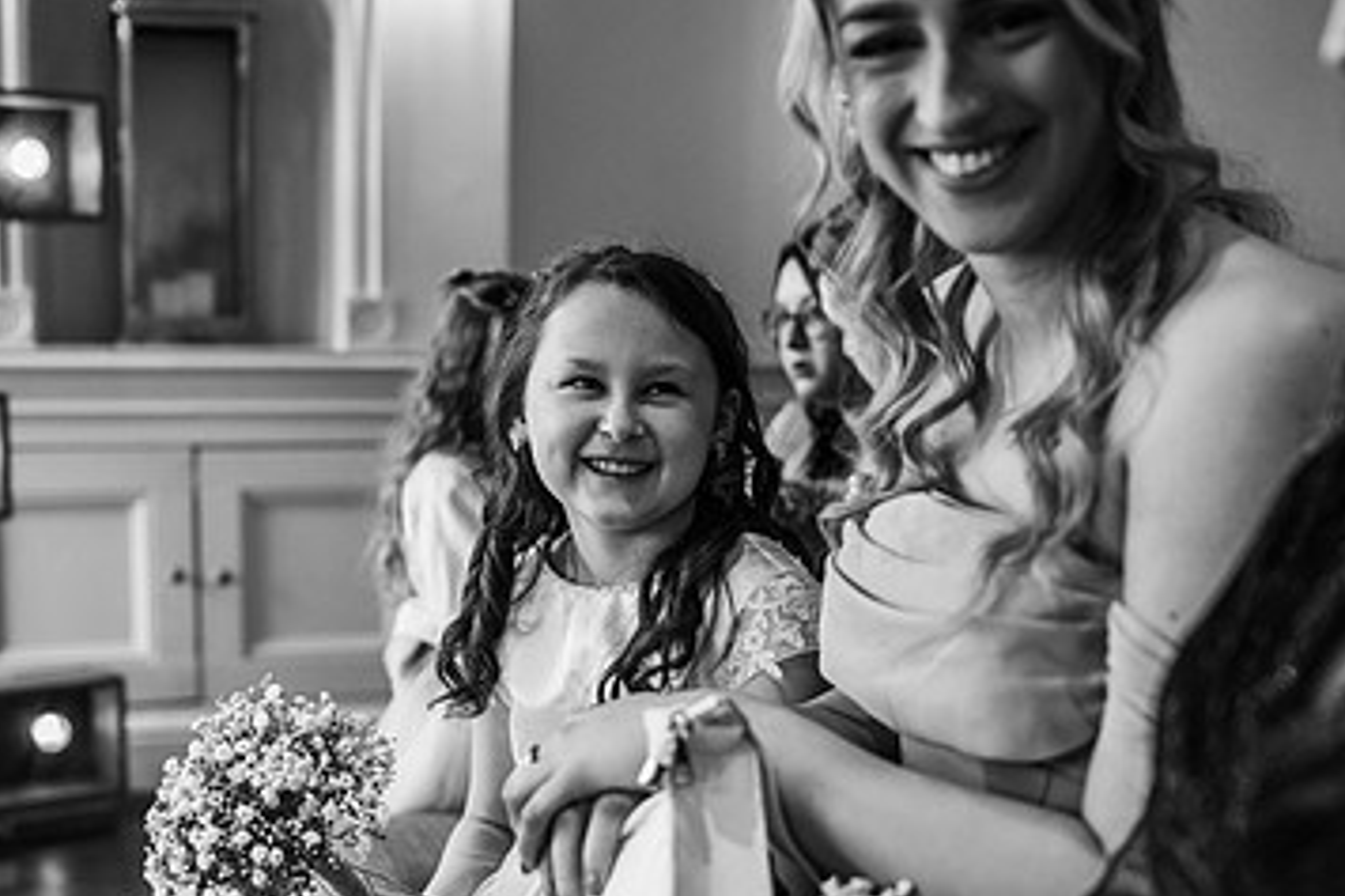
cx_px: 578
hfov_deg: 35.0
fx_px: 2128
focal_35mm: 57
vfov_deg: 23.7
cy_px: 544
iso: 640
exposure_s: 1/200
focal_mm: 35
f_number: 2.2
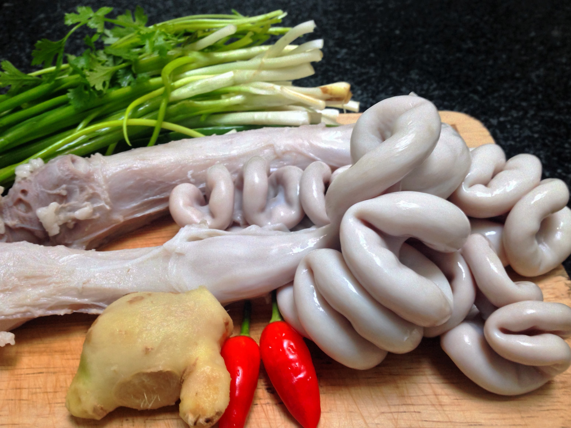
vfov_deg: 42.9
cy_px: 214
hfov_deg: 55.4
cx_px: 286
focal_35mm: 33
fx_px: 544
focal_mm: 4.12
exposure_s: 1/20
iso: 50
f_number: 2.4
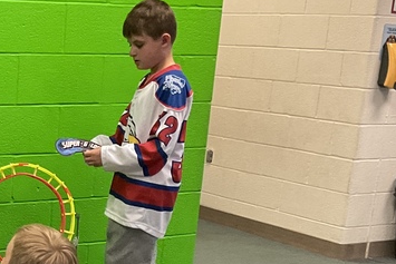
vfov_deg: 15.3
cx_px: -46
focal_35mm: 87
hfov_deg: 22.0
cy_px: 302
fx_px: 957
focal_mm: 3
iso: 160
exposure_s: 1/60
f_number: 1.8
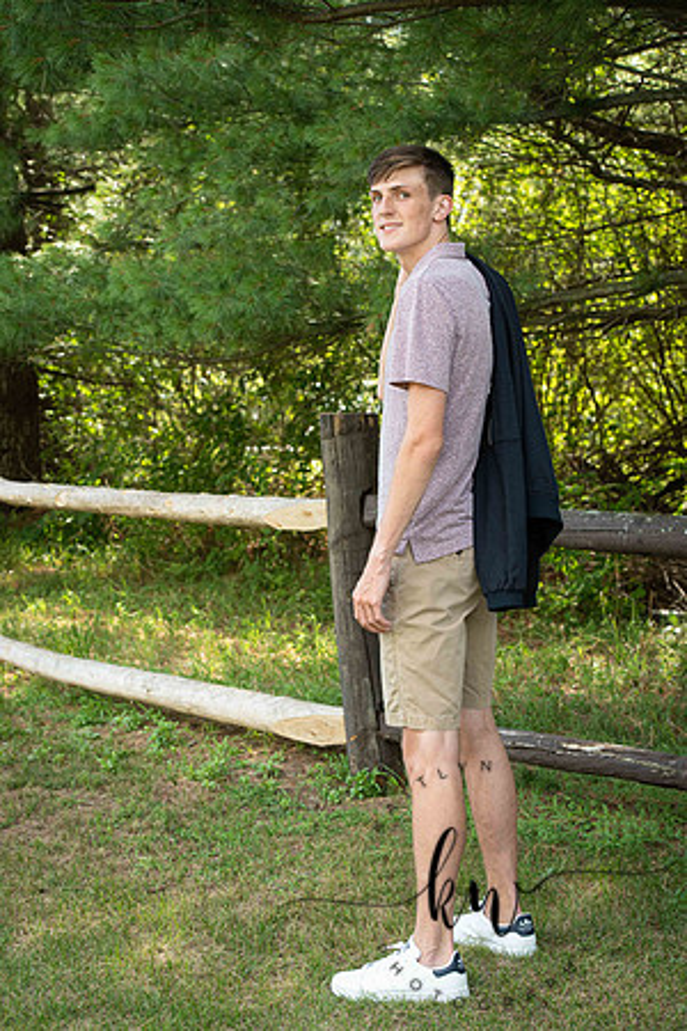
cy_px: 516
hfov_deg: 19.5
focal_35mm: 70
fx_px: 2004
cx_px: 344
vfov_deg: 28.8
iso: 500
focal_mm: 70
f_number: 6.3
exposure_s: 1/200
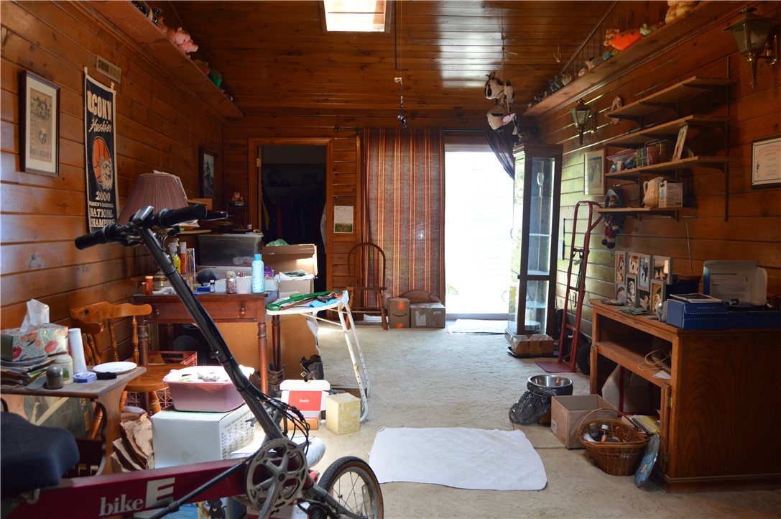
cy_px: 260
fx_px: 585
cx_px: 390
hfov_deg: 67.4
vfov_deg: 47.8
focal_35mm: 27
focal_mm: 18
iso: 400
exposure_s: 1/60
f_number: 4
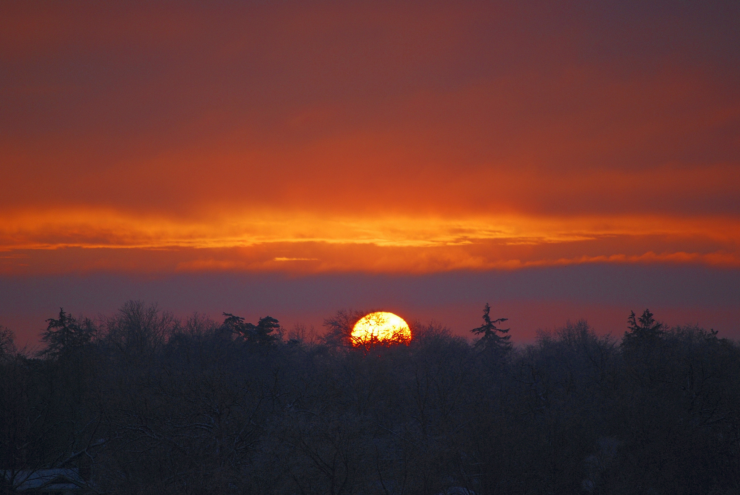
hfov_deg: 6.9
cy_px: 248
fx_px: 6174
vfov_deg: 4.6
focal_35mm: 300
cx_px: 370
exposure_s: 1/500
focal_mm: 200
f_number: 5.6
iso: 250
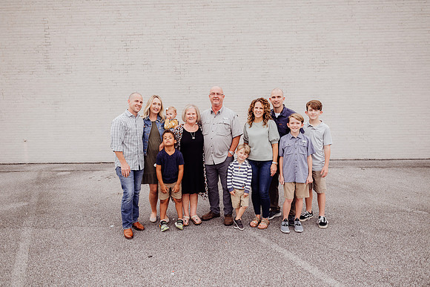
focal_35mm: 24
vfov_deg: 53.2
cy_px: 144
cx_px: 215
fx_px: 287
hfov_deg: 73.7
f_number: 2.5
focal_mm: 24
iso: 160
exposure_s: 1/320
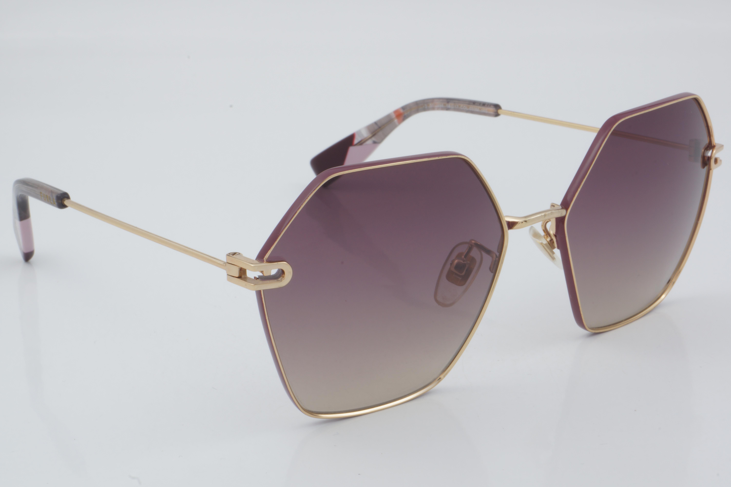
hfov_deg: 27.0
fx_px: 1523
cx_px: 366
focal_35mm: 75
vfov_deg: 18.2
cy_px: 244
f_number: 32
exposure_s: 1/3
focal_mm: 50
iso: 100
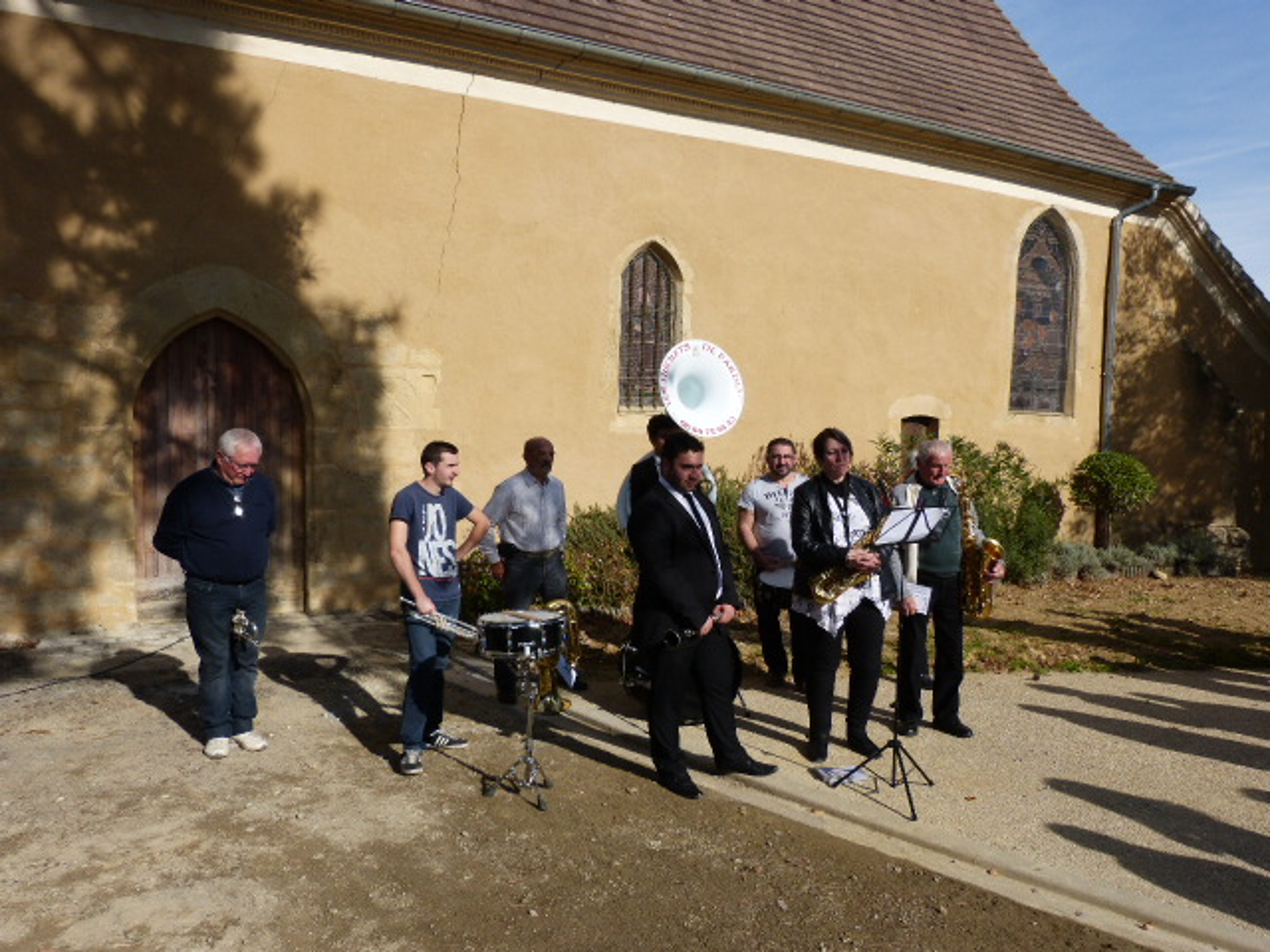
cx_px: 635
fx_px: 917
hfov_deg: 69.4
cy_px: 476
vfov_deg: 54.9
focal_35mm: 25
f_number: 4
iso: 100
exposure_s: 1/1300
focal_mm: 4.5
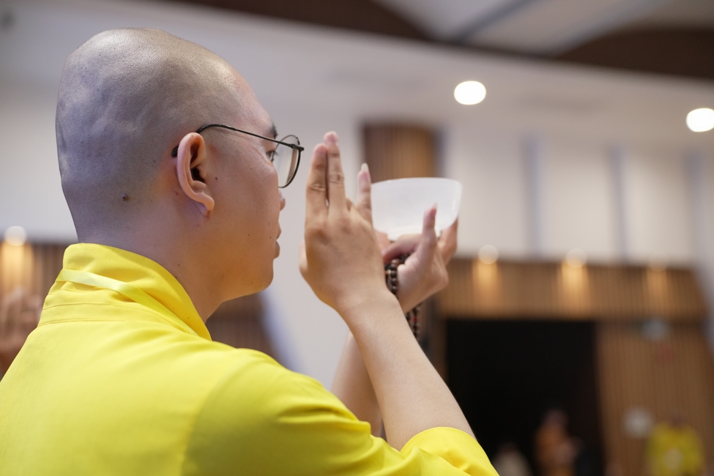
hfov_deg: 39.6
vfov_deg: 27.0
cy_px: 238
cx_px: 357
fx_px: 992
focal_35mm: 50
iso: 4000
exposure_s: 1/320
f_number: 2.8
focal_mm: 50
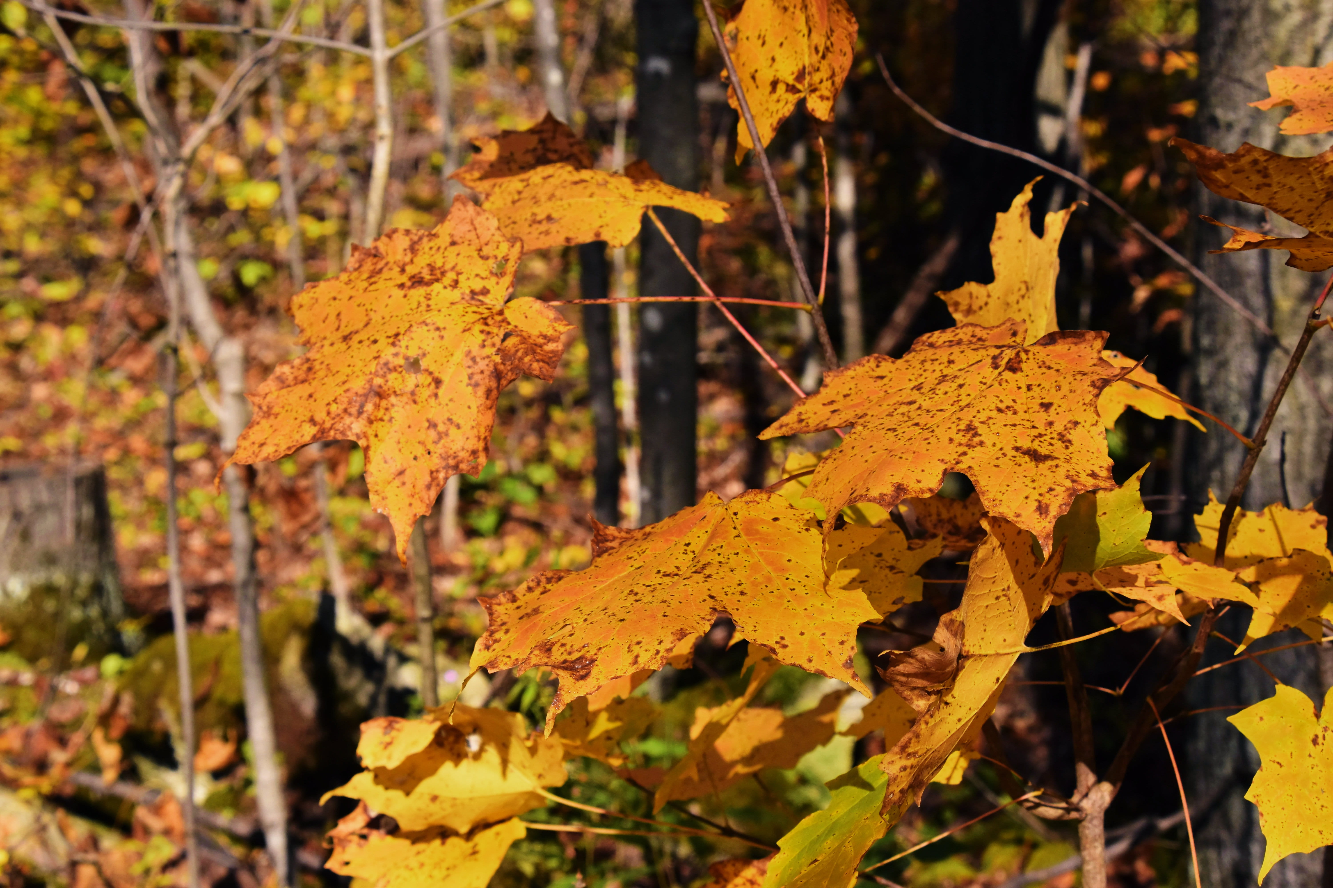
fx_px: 2666
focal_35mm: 72
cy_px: 444
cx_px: 666
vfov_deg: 18.9
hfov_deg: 28.1
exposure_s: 1/200
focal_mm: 48
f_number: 10
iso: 400
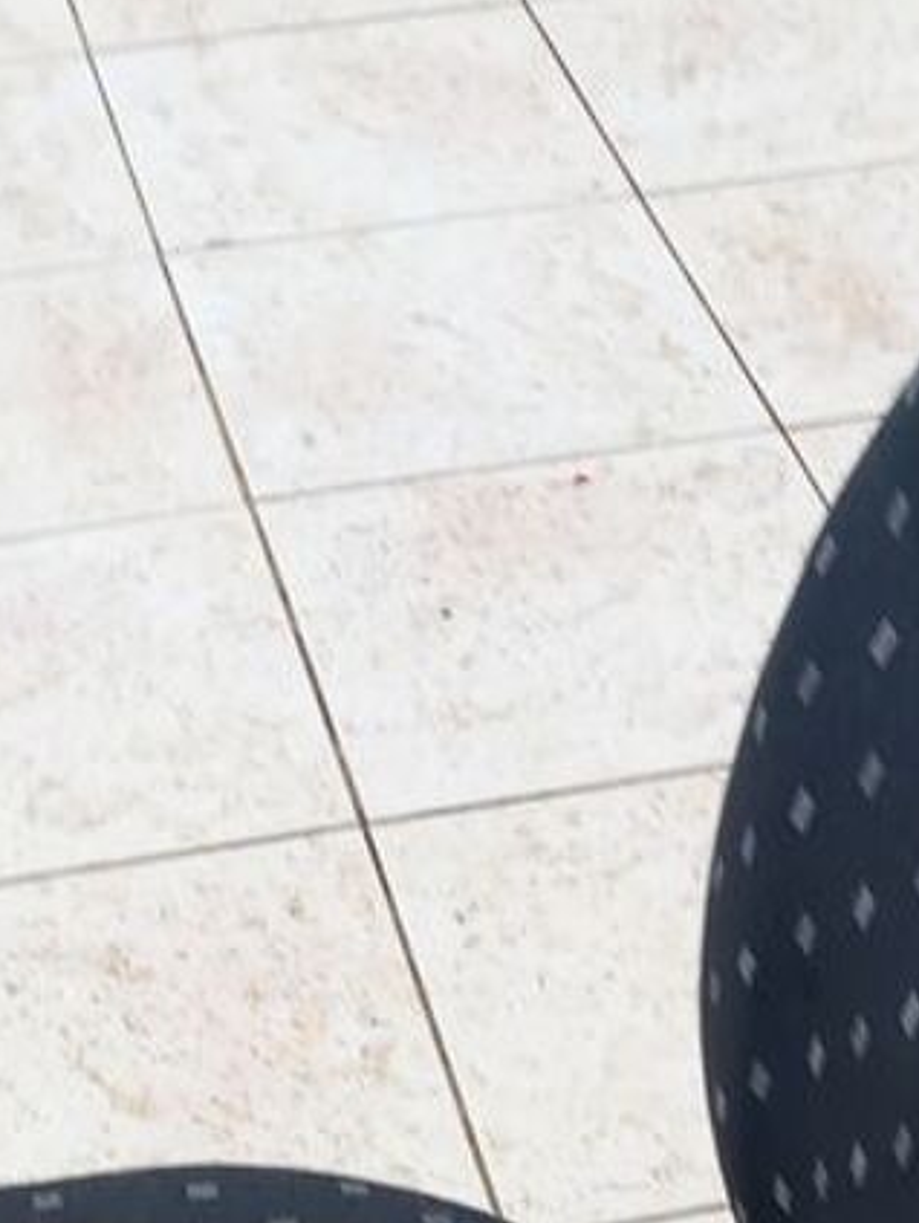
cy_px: 1673
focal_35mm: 85
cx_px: 399
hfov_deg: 17.4
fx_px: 3004
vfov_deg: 20.6
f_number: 1.8
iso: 20
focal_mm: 4
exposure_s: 1/135
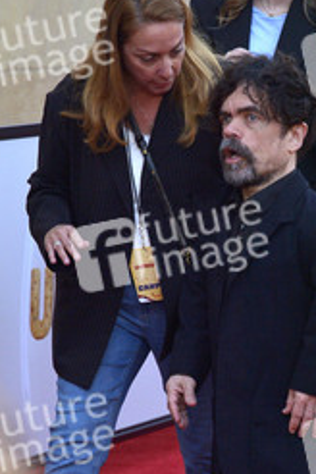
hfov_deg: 5.6
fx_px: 3212
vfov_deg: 8.4
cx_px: 226
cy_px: 343
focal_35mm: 244
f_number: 7.1
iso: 800
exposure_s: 1/250
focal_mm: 150
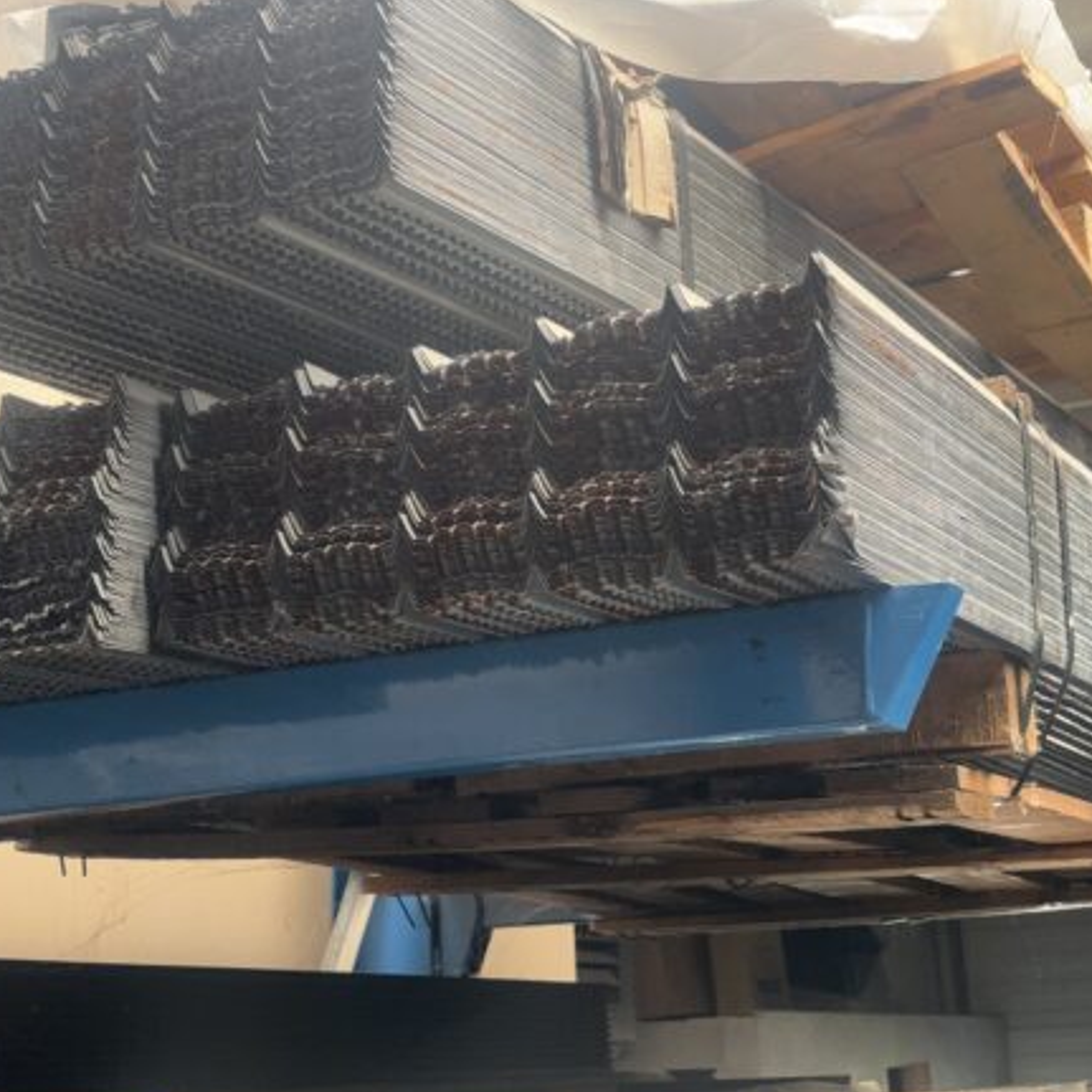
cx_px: 565
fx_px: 2284
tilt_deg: +13.6
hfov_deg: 26.9
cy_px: 555
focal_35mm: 64
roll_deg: +2.0
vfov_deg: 26.9
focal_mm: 5.96
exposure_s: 1/102
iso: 50
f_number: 1.6
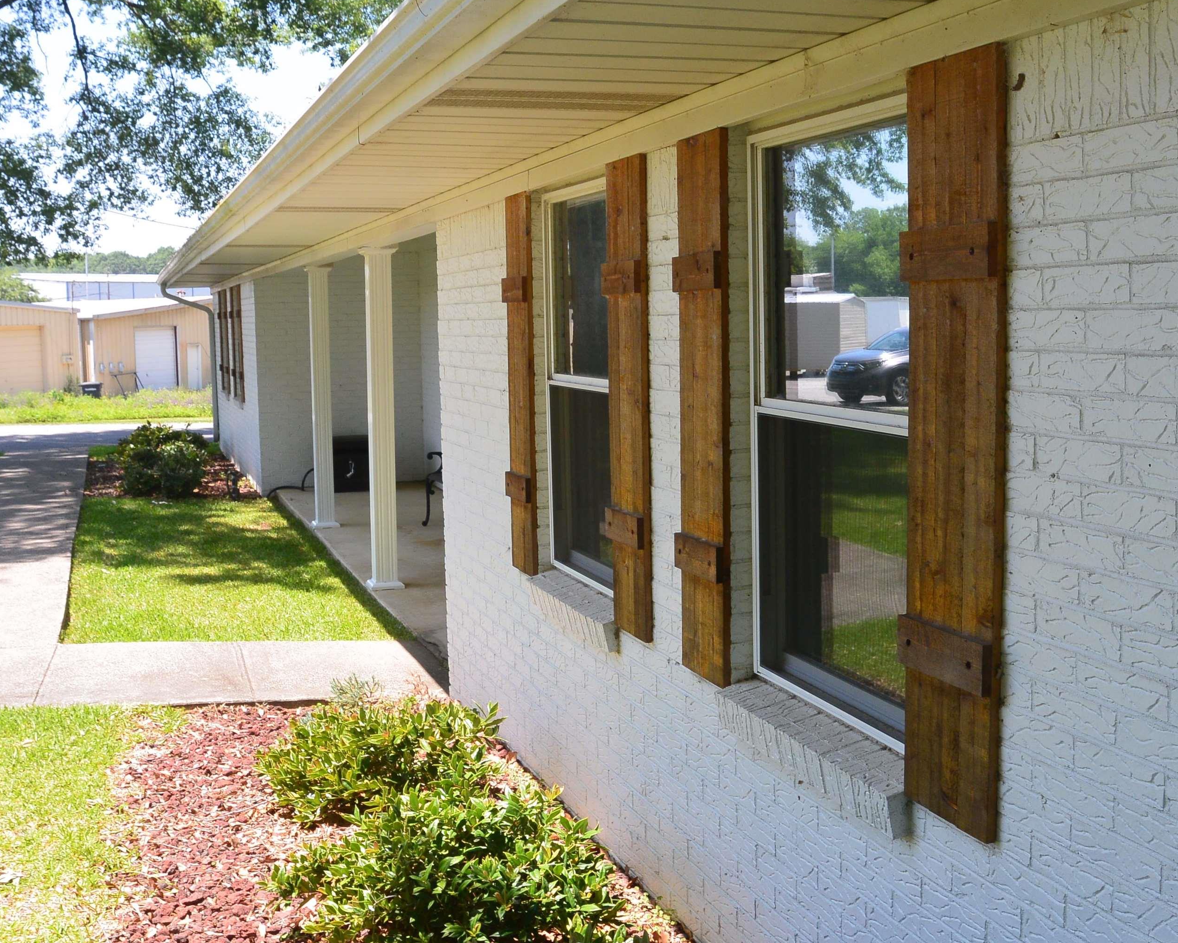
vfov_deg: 37.3
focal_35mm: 40
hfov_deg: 45.8
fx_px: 1395
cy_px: 467
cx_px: 588
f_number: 3.8
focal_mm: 13
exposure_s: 1/200
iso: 200
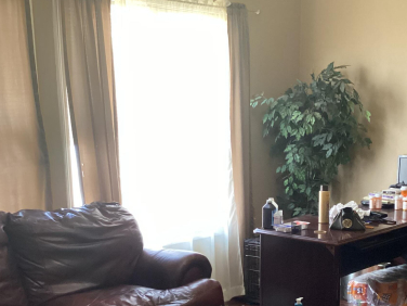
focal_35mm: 55
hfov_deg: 34.6
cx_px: 274
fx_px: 647
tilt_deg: -11.8
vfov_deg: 25.9
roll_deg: -0.5
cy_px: 257
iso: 400
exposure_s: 1/40
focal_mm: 3.3
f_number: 2.4
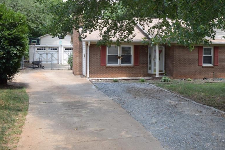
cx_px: 141
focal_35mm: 42
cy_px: 55
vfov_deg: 32.0
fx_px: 260
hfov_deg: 46.3
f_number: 3.8
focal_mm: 21
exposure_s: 1/200
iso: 100
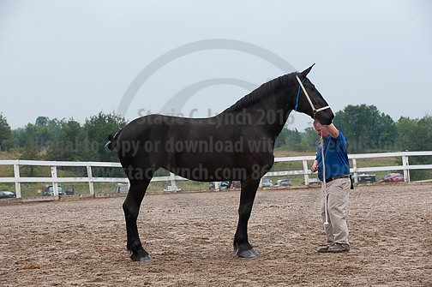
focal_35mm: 125
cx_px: 216
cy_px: 144
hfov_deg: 16.4
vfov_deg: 10.9
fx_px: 1499
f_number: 5.6
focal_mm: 125
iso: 1100
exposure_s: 1/1250
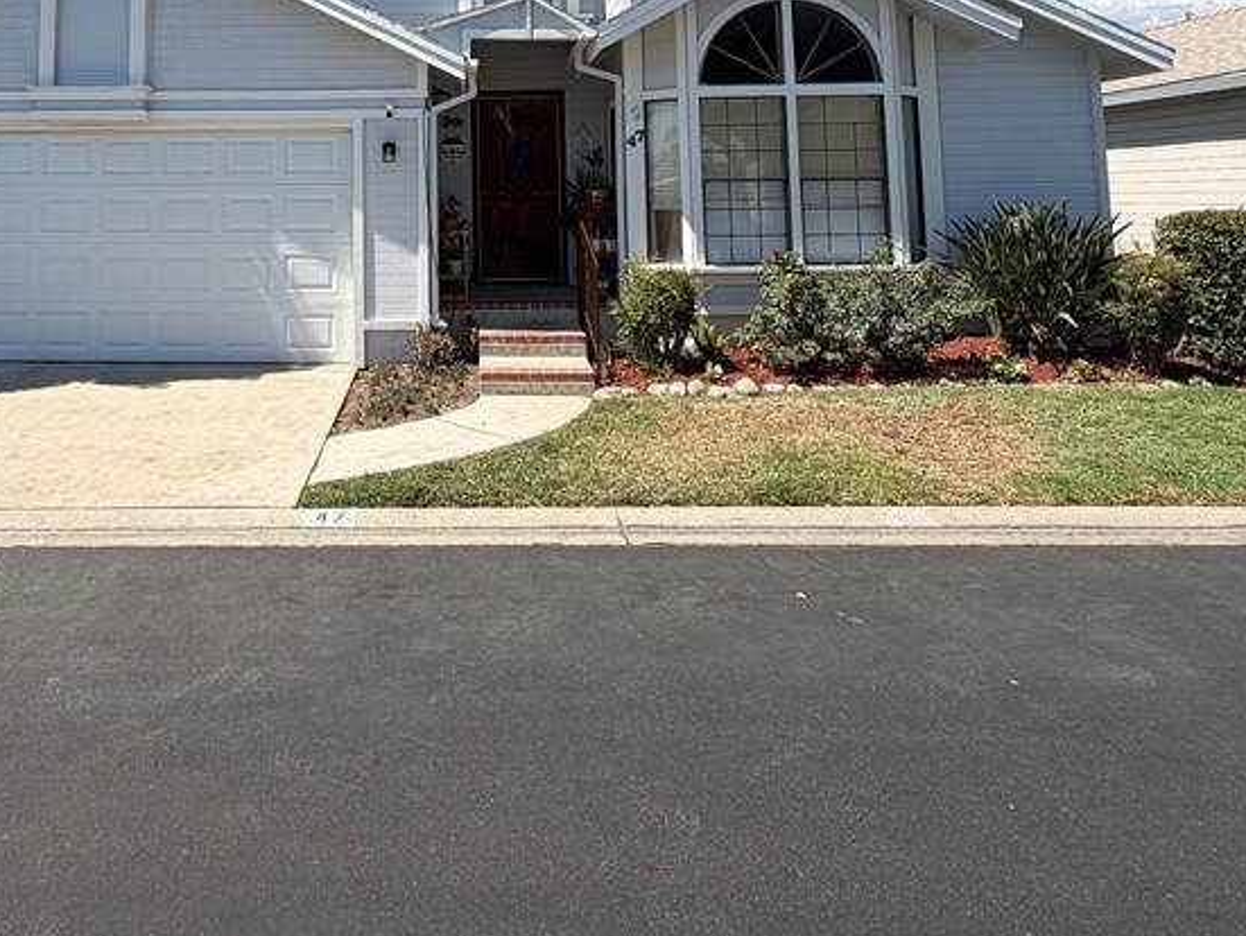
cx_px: 421
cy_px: 104
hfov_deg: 65.6
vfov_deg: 48.0
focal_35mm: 26
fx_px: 936
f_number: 2.2
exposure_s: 1/770
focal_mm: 2.22
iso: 25
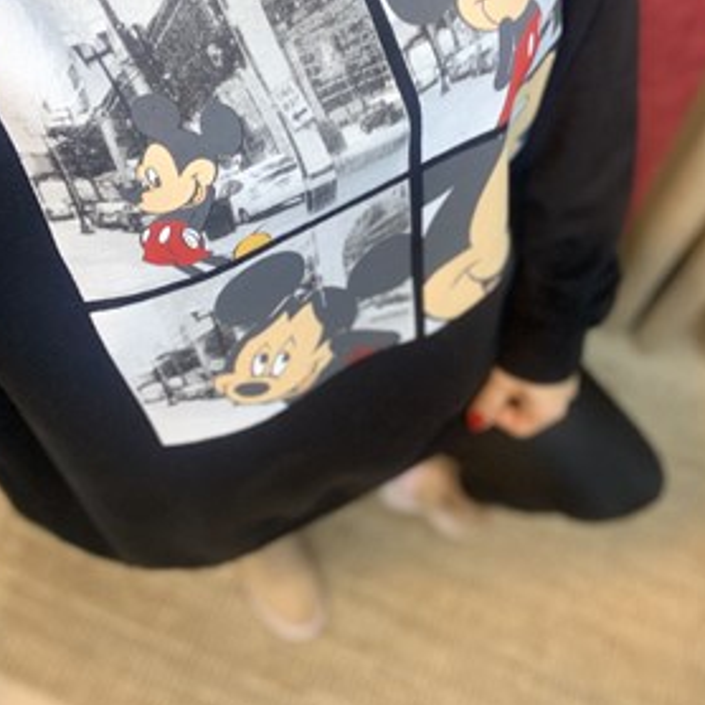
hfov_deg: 40.0
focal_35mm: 42
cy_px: 230
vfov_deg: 39.5
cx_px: 360
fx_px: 968
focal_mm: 2.87
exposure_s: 1/50
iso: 250
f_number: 2.2
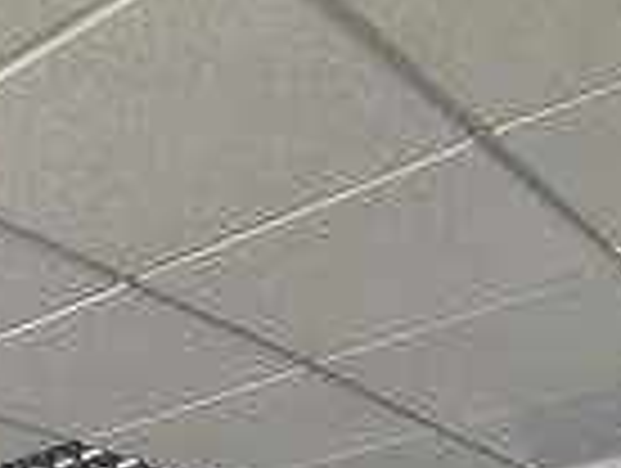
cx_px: 4
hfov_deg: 25.1
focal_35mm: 74
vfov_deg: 15.8
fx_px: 1330
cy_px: 927
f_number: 2.2
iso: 197
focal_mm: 2.13
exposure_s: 1/50
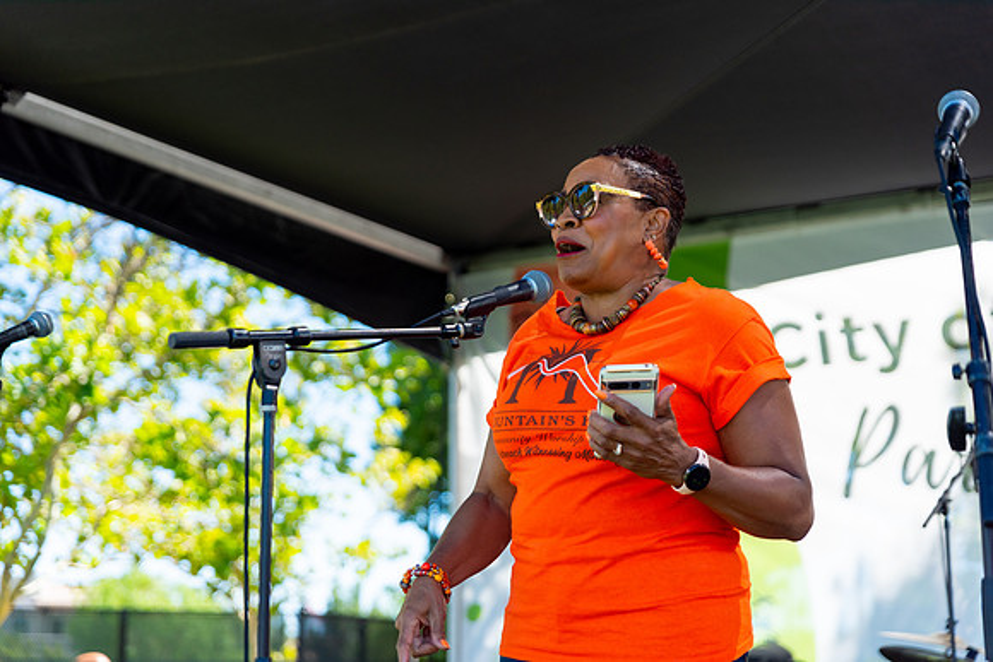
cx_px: 496
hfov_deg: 28.8
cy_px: 331
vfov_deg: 19.5
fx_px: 1931
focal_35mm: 70
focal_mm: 70
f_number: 2.8
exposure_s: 1/2500
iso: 160
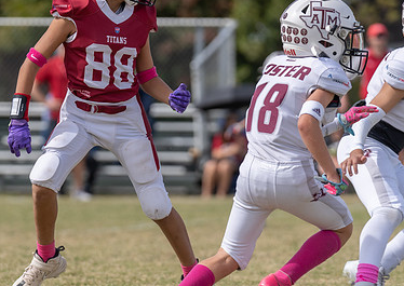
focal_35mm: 417
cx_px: 99
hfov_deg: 4.8
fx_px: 4772
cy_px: 199
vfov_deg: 3.4
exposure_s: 1/2000
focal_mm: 200
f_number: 3.5
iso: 100
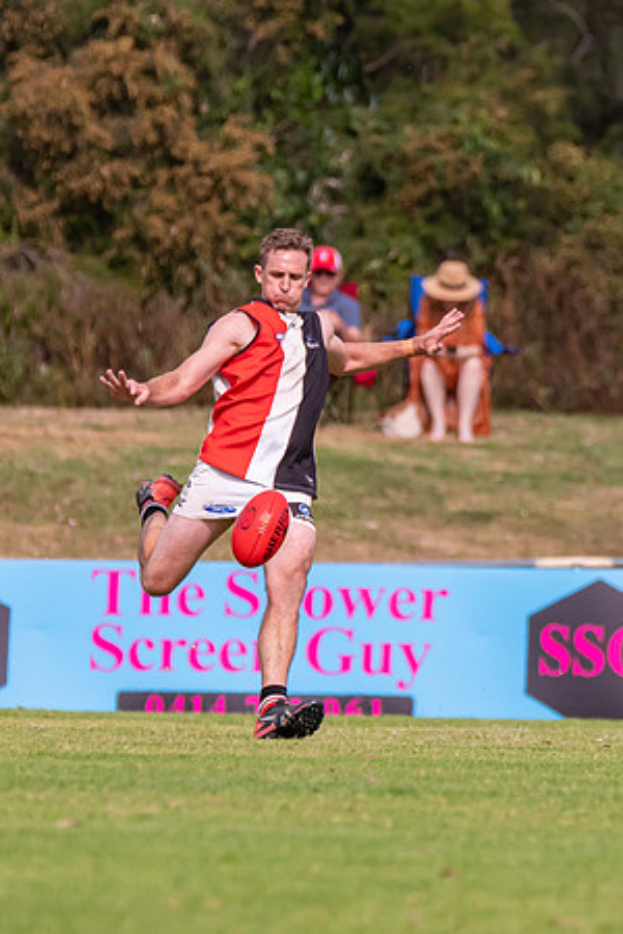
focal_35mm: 976
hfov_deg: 1.4
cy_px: 432
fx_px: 25327
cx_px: 307
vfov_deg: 2.1
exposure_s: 1/3200
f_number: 6.3
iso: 800
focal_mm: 400
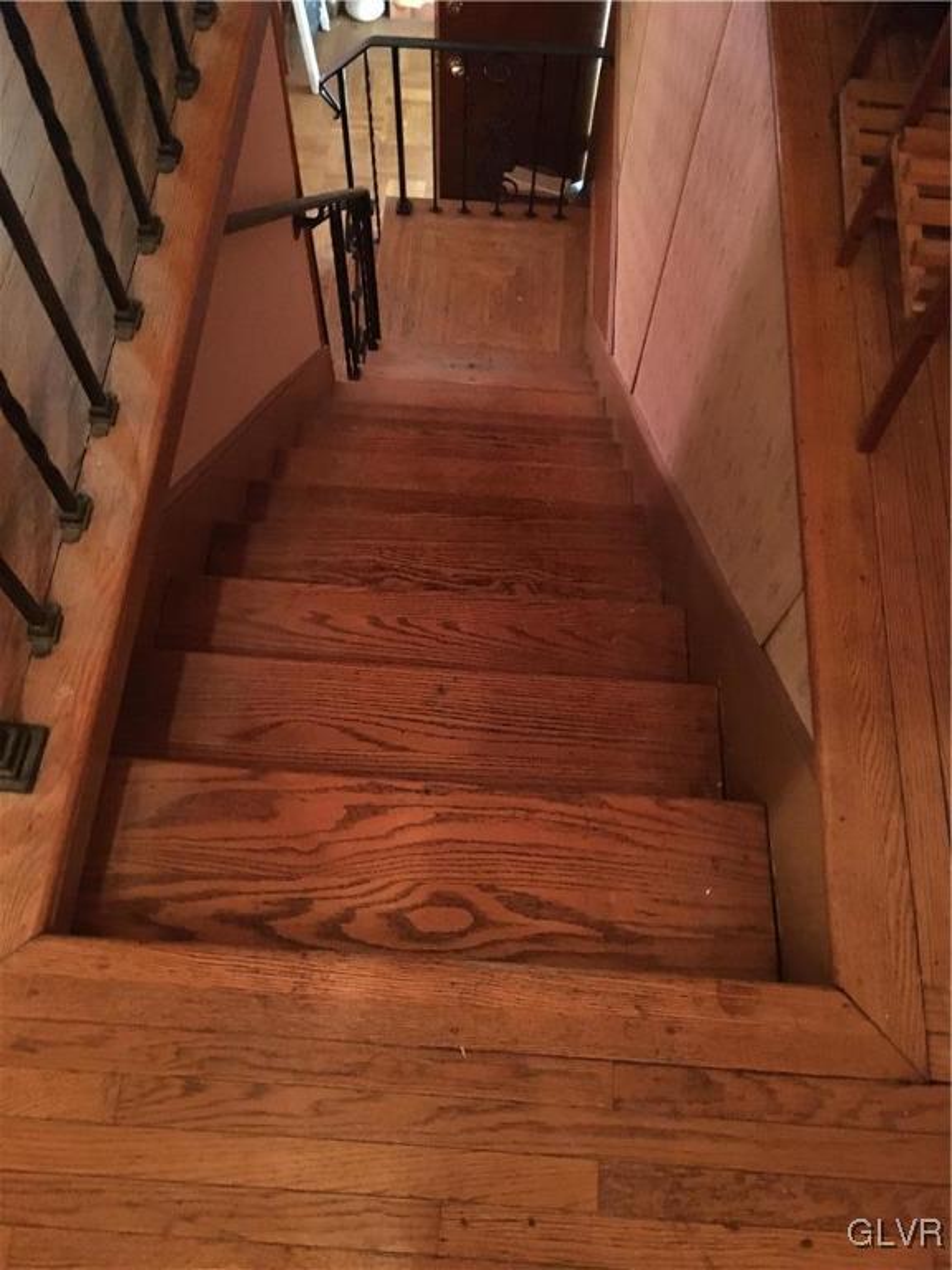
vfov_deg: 61.7
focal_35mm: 29
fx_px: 1063
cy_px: 635
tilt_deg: -65.4
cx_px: 476
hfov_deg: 48.2
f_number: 2.2
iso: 800
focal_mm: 4.15
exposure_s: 1/15
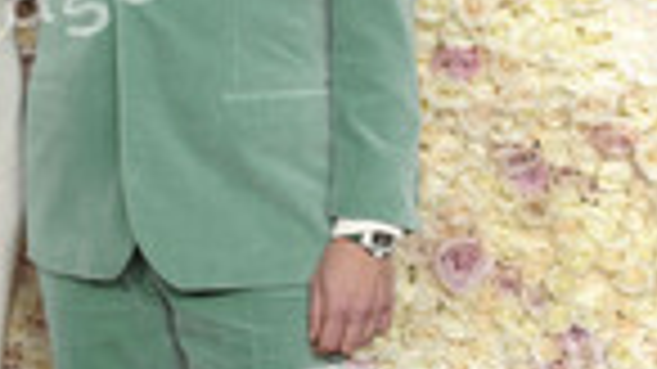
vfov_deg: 6.4
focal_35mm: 190
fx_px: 3309
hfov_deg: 11.3
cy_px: 202
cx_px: 61
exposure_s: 1/250
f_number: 13
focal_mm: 66
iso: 1000
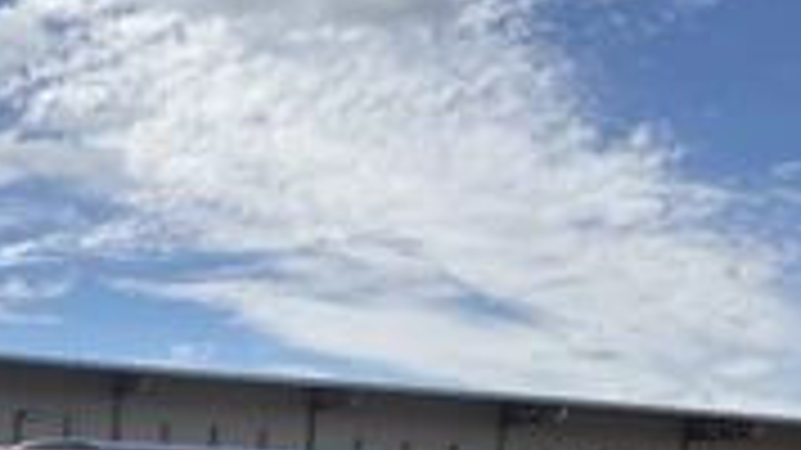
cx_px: -9
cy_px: 576
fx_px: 1508
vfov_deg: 16.1
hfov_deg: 27.9
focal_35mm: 71
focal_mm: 3
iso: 25
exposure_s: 1/1984
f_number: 1.8
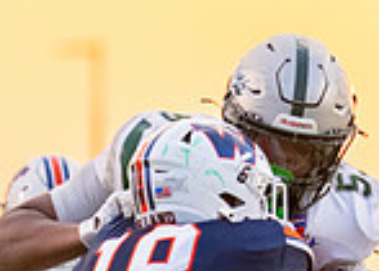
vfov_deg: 1.2
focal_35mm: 1195
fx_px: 12863
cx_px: 593
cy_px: 377
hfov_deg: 1.7
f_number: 2.8
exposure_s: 1/2000
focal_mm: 168
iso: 800
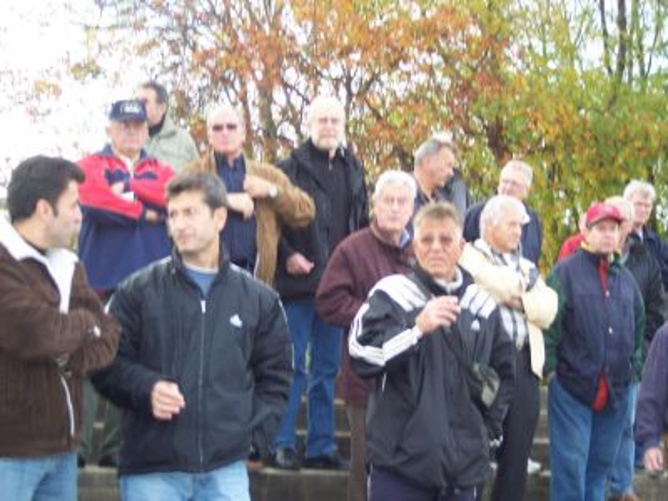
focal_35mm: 65
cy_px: 250
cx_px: 334
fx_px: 1254
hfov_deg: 29.8
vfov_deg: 22.6
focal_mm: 13.3
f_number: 3.4
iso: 140
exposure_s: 1/90
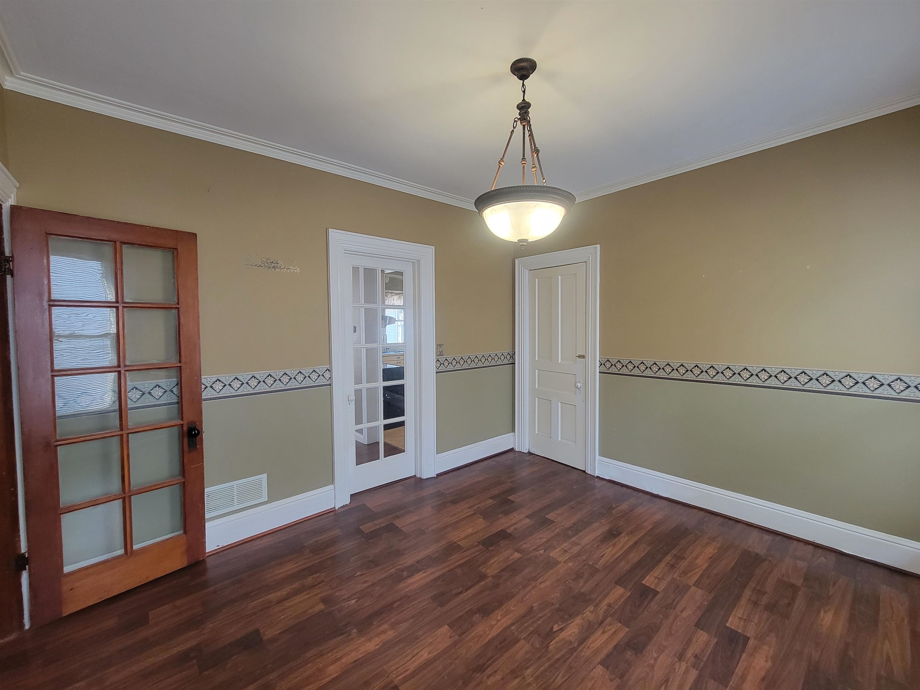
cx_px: 460
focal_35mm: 13
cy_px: 345
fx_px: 346
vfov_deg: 89.9
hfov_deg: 106.2
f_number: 2.2
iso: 200
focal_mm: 2.2
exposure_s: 1/60
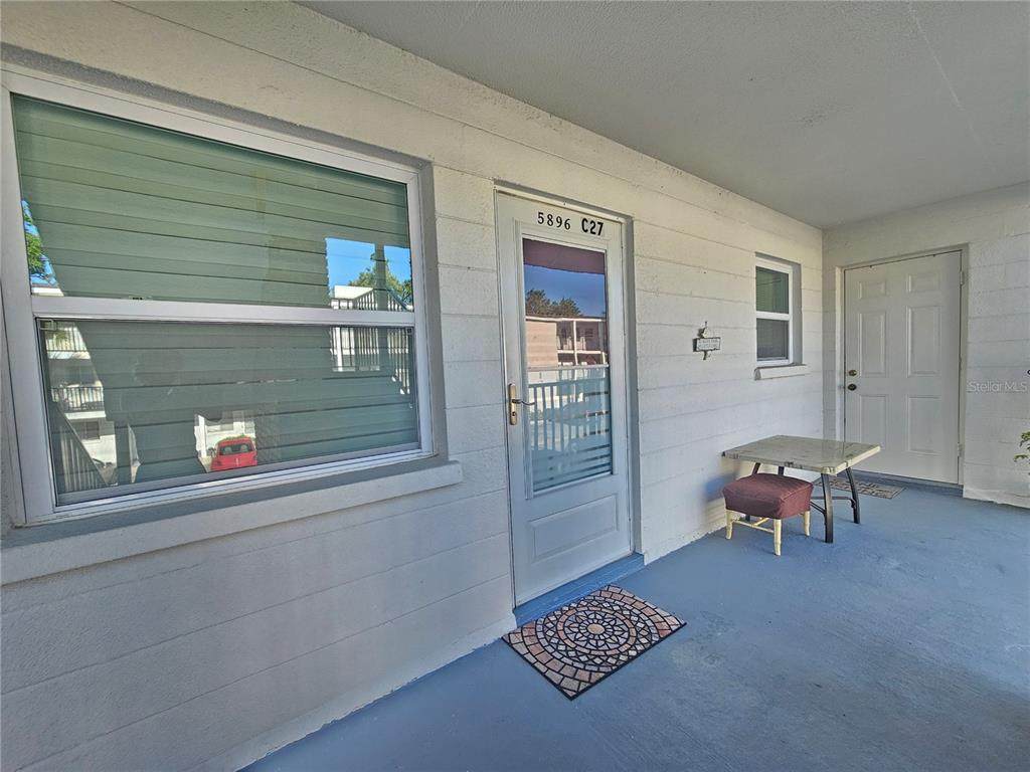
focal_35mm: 13
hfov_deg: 106.2
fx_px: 387
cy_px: 386
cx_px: 515
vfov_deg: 89.9
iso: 80
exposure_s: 1/120
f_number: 2.2
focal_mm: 2.2
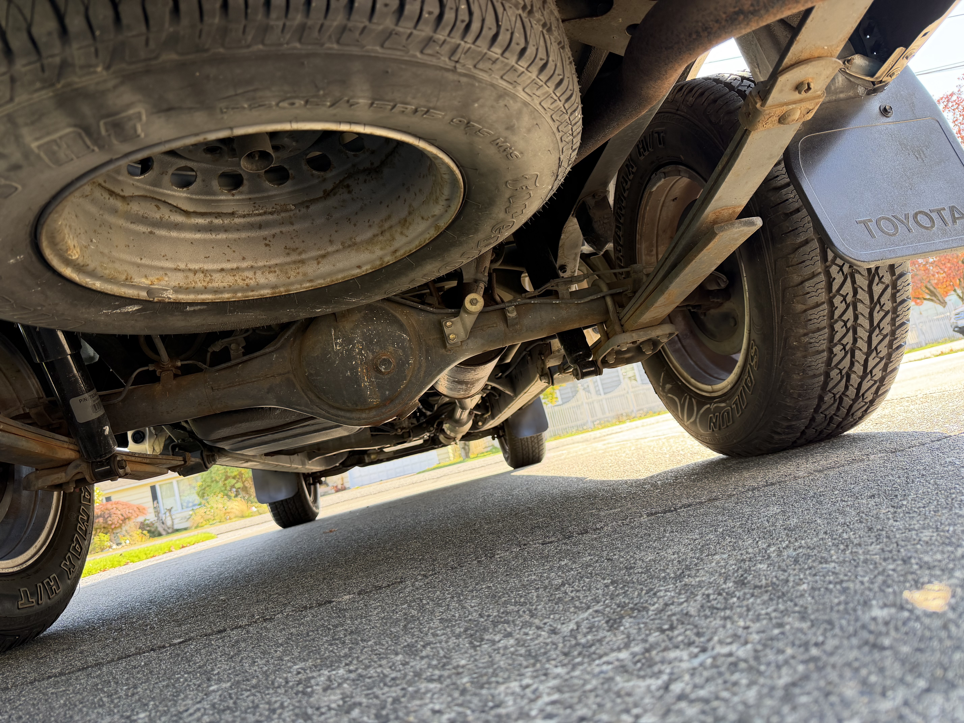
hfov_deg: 71.6
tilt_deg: +6.5
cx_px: 482
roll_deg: +14.1
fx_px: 668
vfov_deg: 56.8
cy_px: 362
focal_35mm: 24
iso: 125
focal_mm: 6.76
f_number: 1.78
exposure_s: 1/214
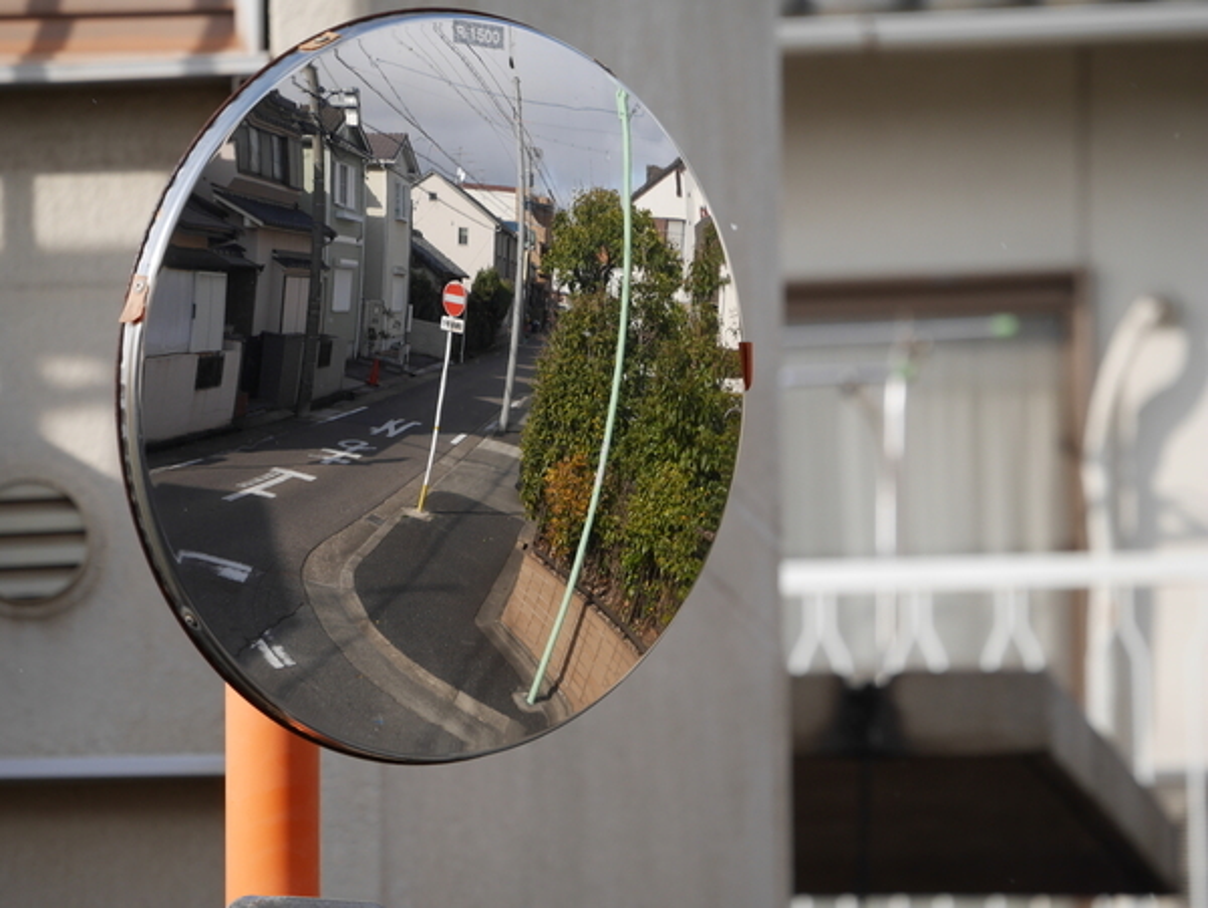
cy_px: 454
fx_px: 12503
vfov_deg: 4.2
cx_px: 604
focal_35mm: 358
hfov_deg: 5.5
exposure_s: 1/500
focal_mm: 179
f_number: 5.9
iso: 200
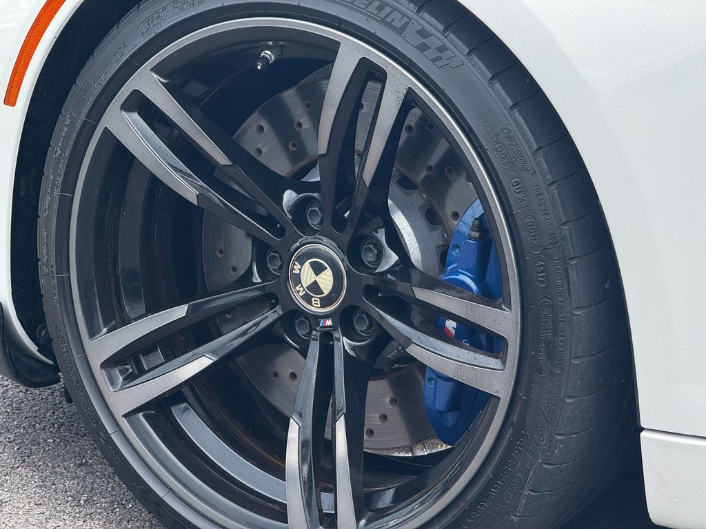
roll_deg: -2.4
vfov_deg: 12.3
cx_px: 353
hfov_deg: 16.4
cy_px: 264
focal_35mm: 120
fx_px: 2447
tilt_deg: -16.4
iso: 50
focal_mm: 15.66
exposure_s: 1/313
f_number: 2.8
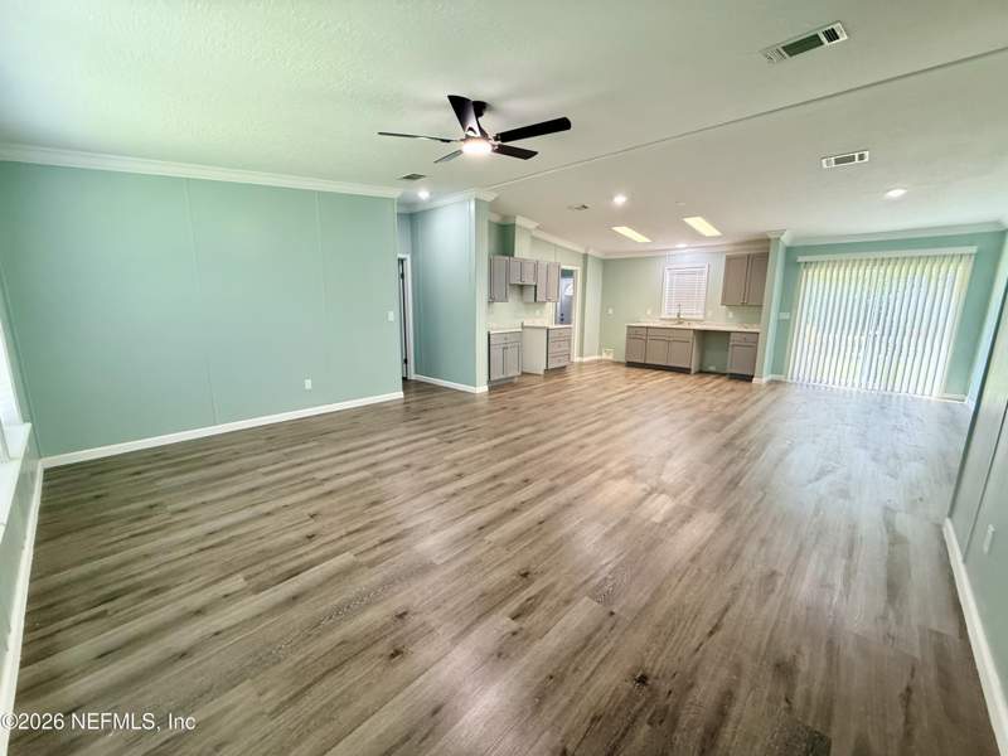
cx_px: 504
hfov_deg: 102.1
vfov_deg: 85.7
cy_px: 378
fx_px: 408
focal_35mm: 14
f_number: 2.2
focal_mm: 2.22
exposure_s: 1/120
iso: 400
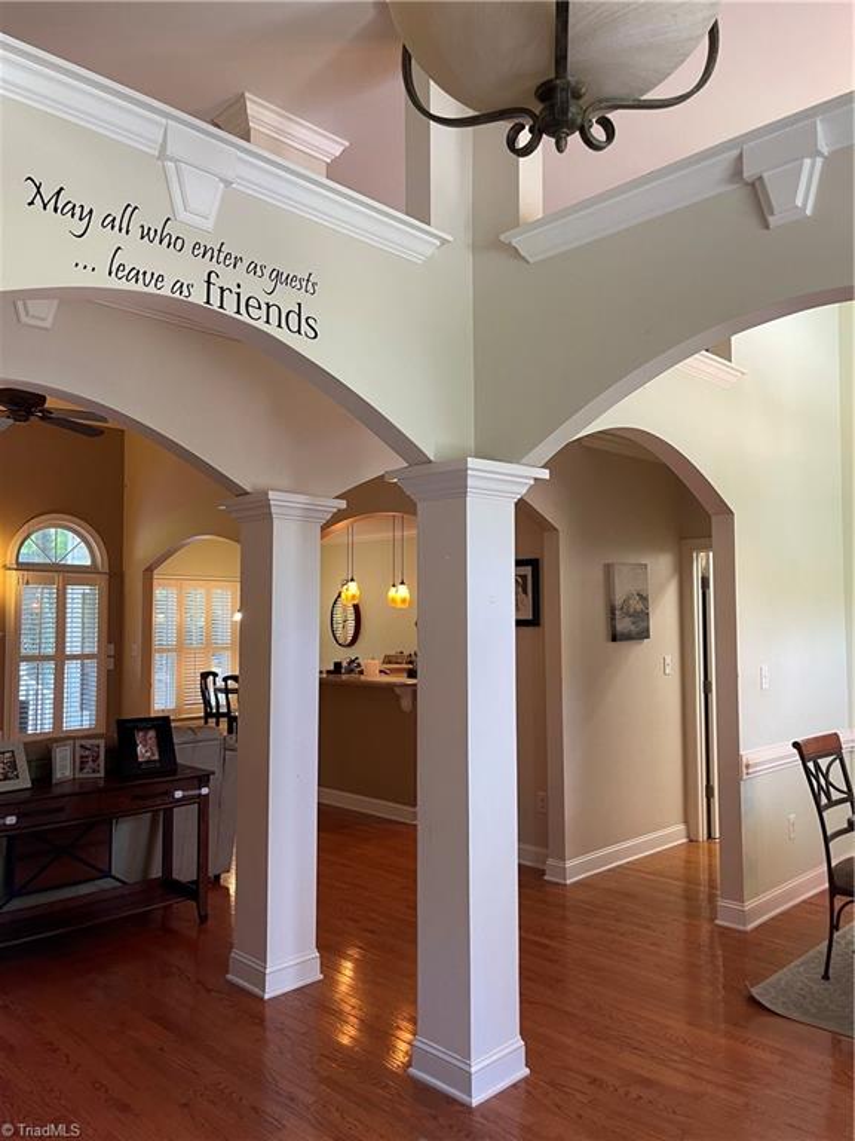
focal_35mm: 26
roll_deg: -0.3
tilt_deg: +2.2
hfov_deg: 53.1
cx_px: 428
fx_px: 856
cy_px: 570
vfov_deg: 67.3
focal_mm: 5.1
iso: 125
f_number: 1.6
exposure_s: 1/60
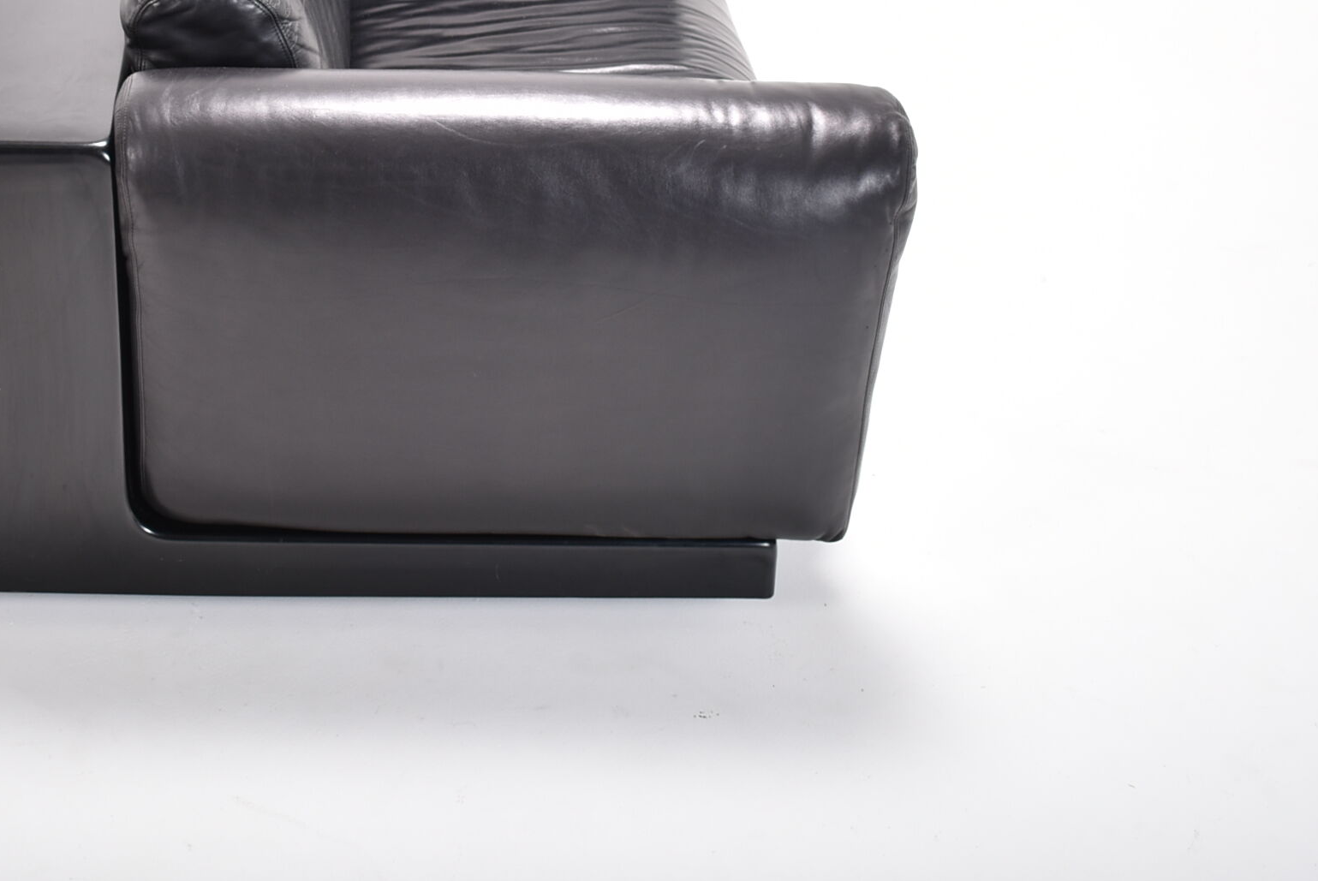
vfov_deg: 19.2
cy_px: 116
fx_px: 2565
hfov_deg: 28.4
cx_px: 330
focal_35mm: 70
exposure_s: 1/200
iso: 100
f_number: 4.5
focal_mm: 24
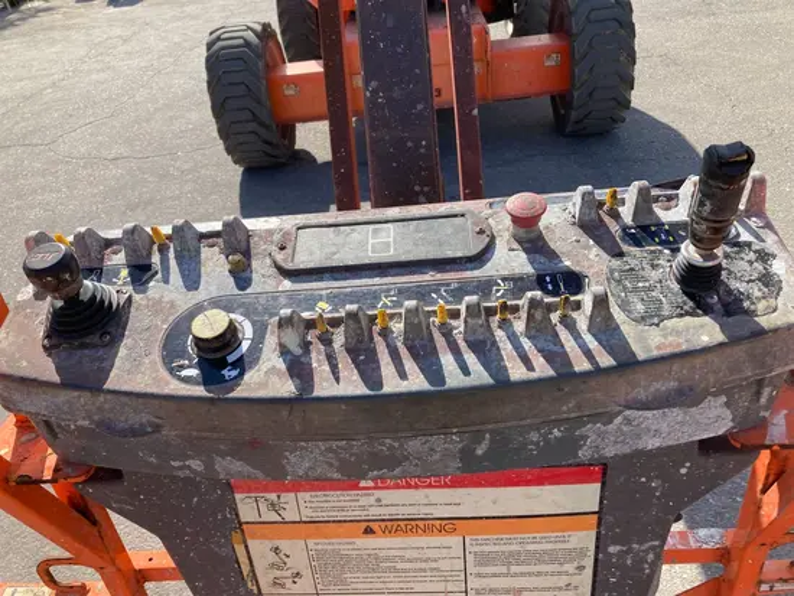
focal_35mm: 28
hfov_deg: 63.4
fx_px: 643
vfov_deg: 49.8
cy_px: 298
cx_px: 397
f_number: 1.8
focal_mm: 3.99
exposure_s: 1/1185
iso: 20
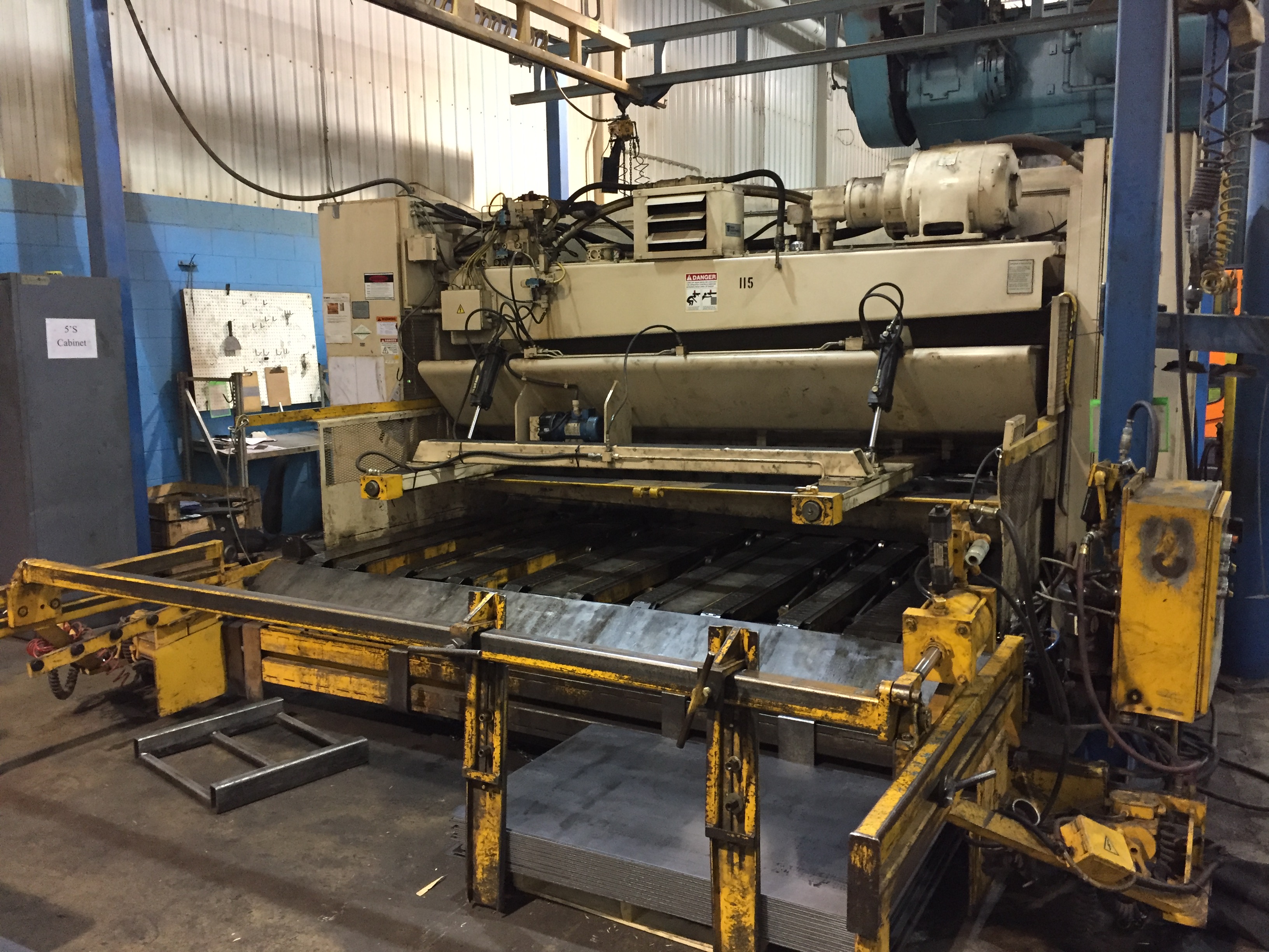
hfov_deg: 61.7
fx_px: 1063
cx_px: 634
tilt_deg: -8.7
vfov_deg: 48.2
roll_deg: +0.2
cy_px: 476
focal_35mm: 29
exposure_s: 1/24
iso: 250
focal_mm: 4.15
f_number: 2.2
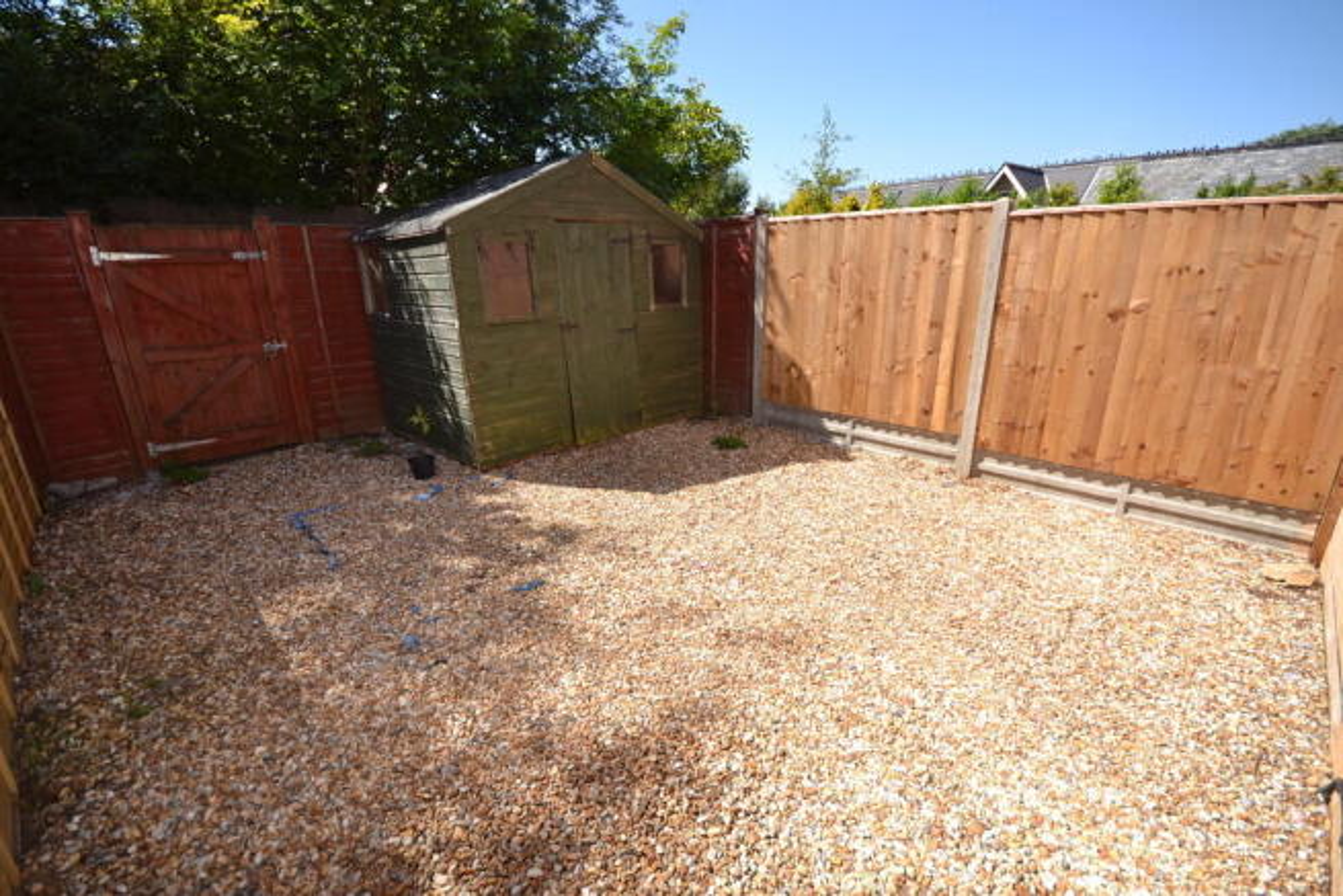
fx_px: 560
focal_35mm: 15
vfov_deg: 77.4
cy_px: 448
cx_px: 672
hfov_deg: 100.4
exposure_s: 1/200
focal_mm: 10
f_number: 7.1
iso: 100
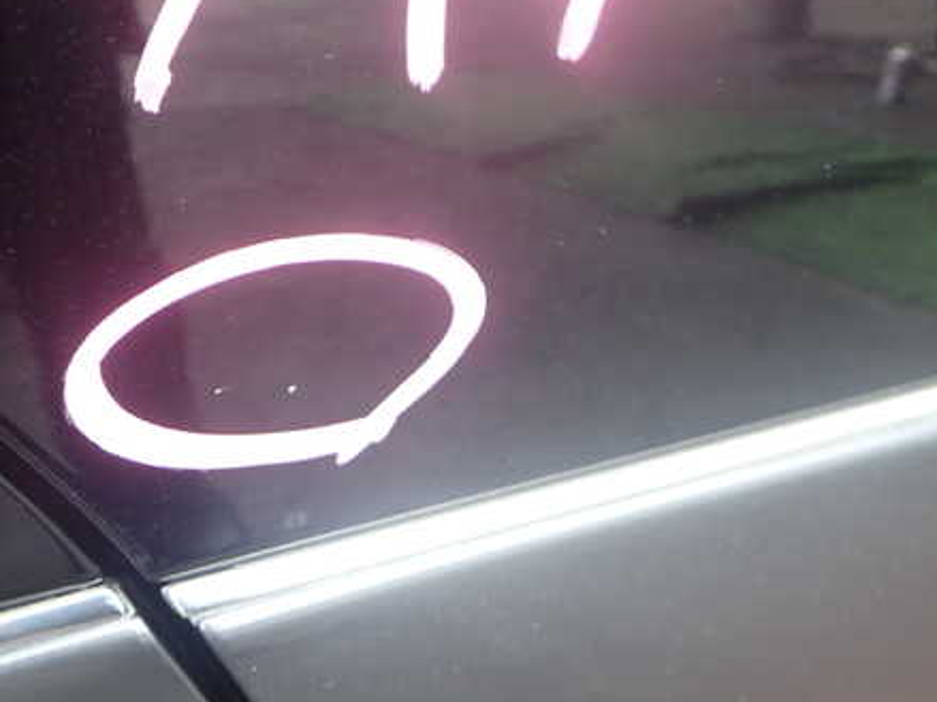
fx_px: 1110
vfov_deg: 35.1
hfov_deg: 45.0
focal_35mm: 41
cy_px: 386
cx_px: 299
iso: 200
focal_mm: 5.4
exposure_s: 1/100
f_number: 2.3
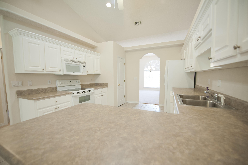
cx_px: 124
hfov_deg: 104.3
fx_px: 96
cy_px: 82
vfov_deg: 81.1
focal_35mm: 14
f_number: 2.8
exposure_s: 1/100
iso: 800
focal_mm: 14
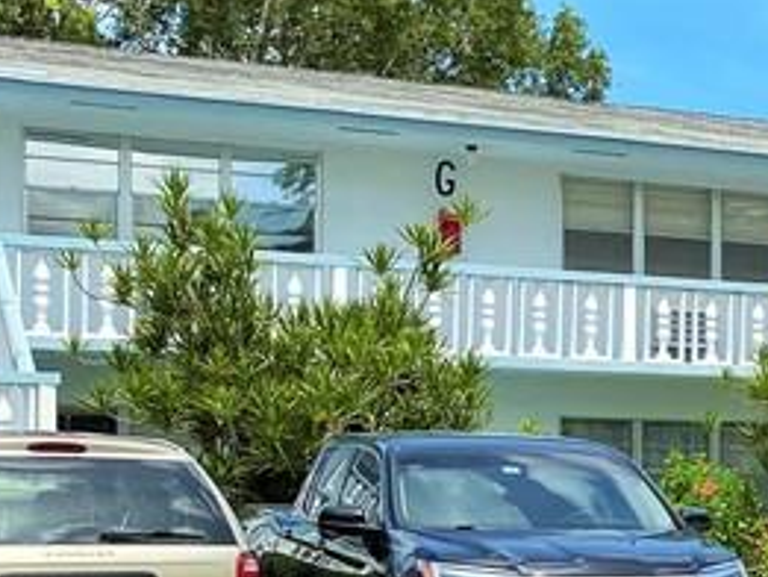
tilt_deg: -1.0
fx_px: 2264
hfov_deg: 16.3
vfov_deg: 14.4
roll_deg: -0.8
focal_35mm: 102
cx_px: 1365
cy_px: 506
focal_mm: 4.25
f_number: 1.8
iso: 32
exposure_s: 1/2463
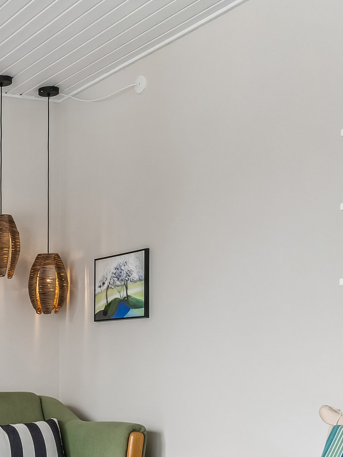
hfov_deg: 20.1
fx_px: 881
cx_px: -108
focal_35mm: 67
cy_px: 365
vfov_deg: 28.5
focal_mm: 15.5
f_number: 8
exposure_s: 1/15
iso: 200
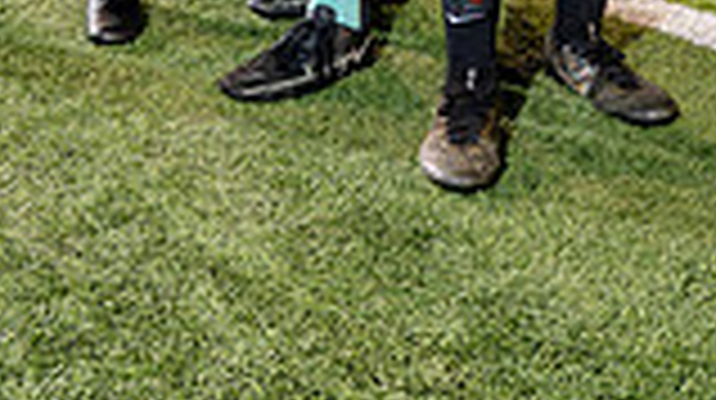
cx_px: 153
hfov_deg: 20.4
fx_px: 1972
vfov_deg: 10.3
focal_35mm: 104
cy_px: -512
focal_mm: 35
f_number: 5.6
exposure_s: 1/250
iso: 800
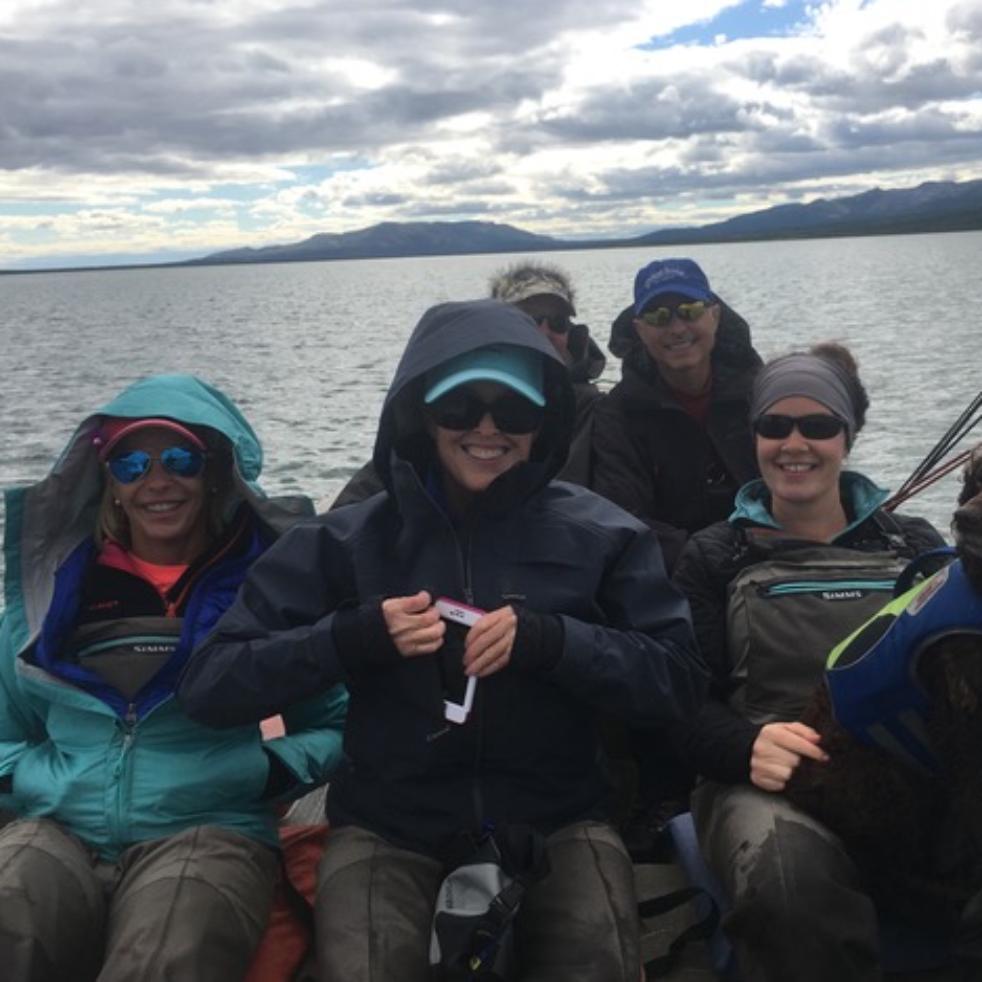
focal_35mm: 35
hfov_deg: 46.7
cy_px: 484
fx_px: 1123
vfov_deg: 47.2
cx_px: 628
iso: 25
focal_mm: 4.15
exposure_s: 1/1479
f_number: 2.2
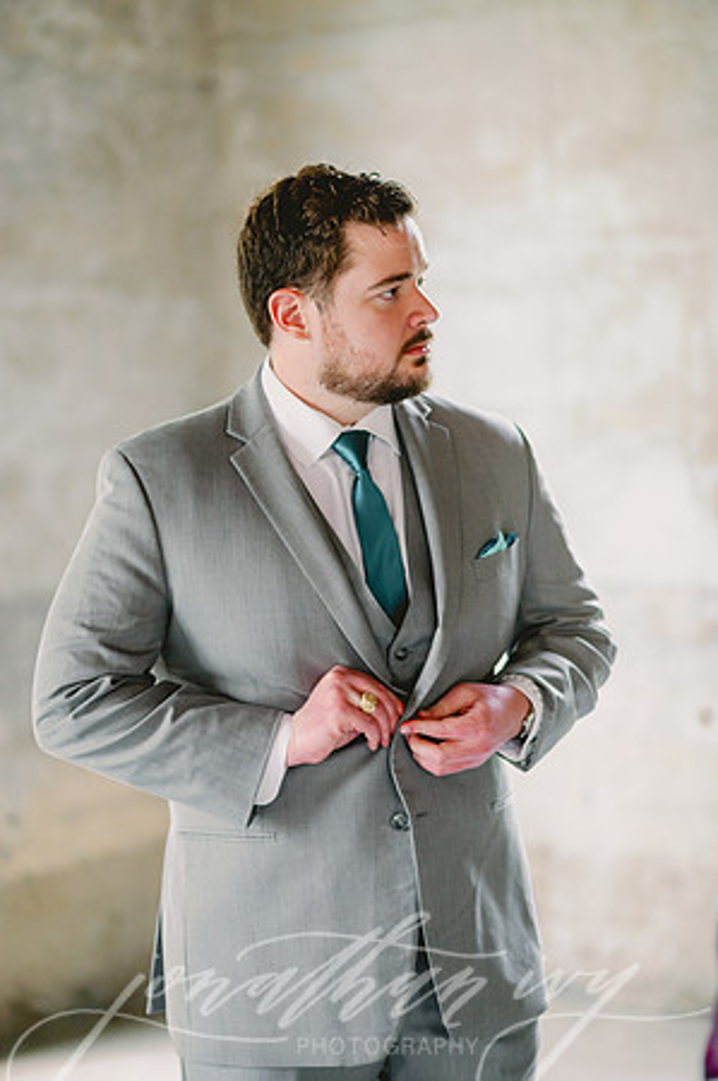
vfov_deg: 23.9
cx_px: 359
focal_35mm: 85
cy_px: 540
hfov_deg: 16.0
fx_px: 2549
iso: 400
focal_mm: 85
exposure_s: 1/320
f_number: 2.2
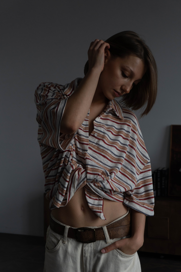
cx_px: 90
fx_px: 566
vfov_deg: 27.0
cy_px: 136
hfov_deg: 18.2
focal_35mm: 75
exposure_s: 1/250
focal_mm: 50
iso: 400
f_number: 5.6
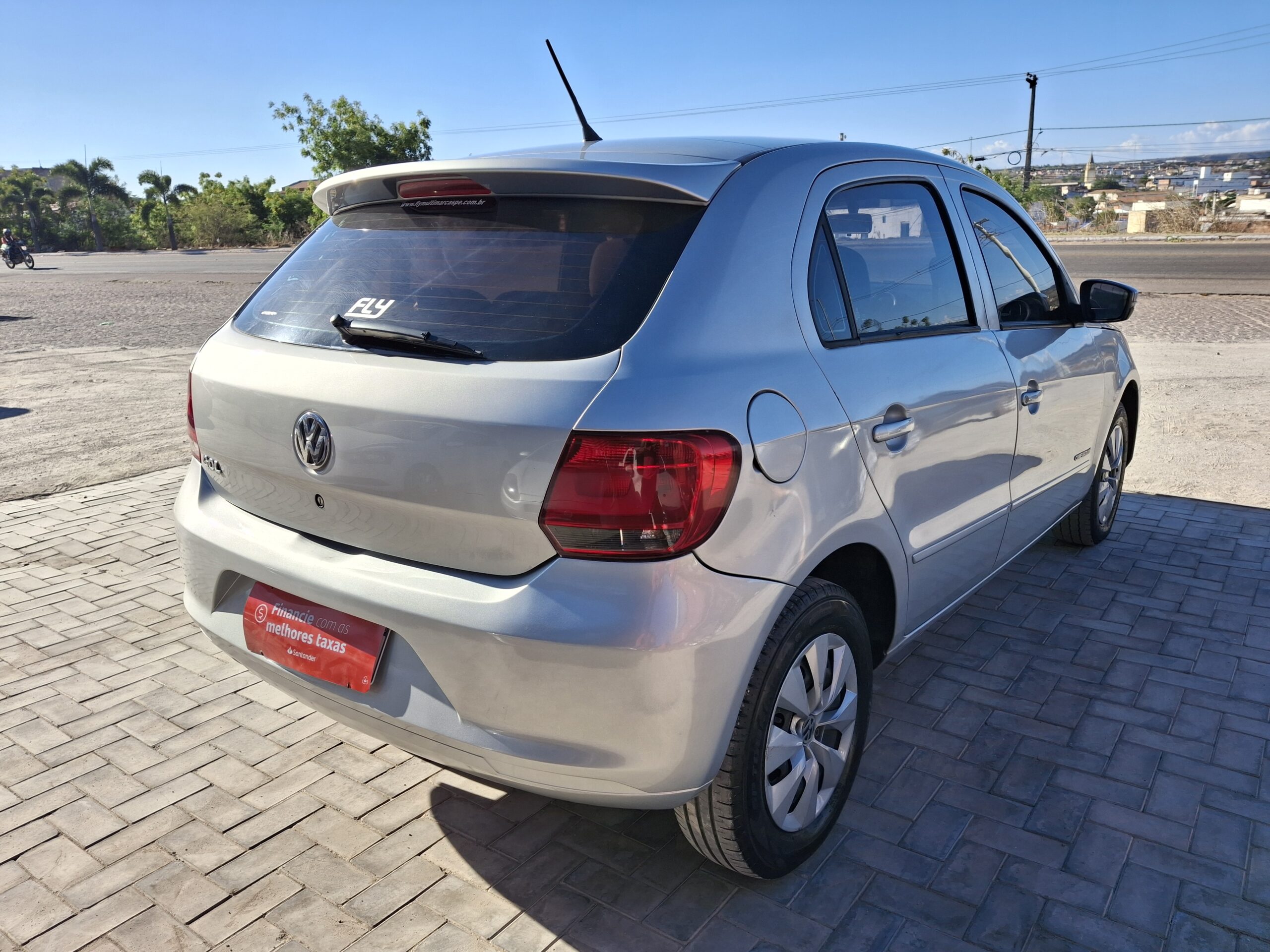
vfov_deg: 54.9
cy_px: 476
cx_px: 635
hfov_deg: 69.4
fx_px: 917
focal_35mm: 25
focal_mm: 4.69
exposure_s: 1/1323
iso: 25
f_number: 1.8
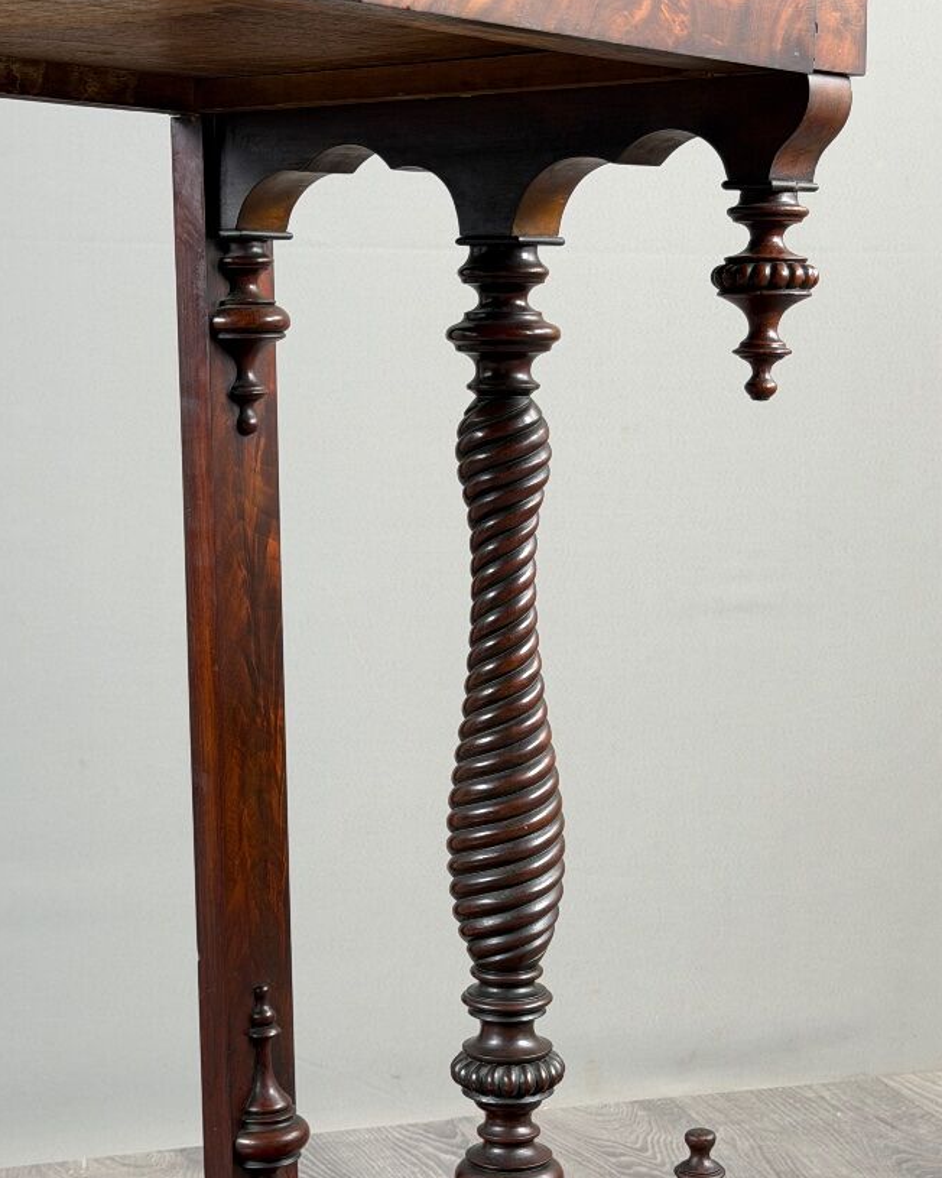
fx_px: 2405
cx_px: 416
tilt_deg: -10.3
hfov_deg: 22.2
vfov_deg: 27.4
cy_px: 739
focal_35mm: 69
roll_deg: -0.5
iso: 80
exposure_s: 1/50
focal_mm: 6.76
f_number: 1.78
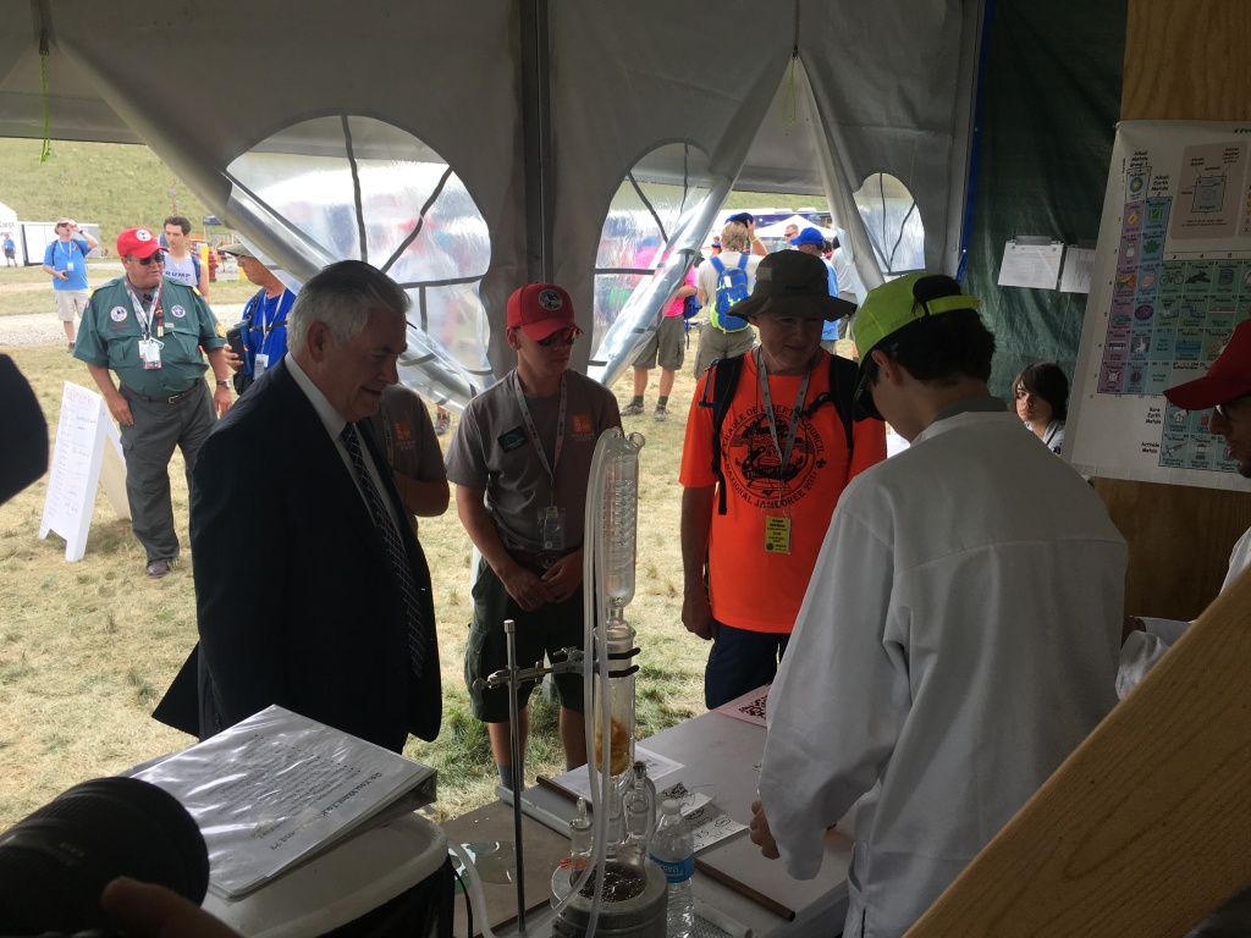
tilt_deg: -10.2
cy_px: 469
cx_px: 626
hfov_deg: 61.7
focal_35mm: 29
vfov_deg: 48.2
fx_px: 1048
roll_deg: -2.3
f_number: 2.2
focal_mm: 4.15
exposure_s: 1/250
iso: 25
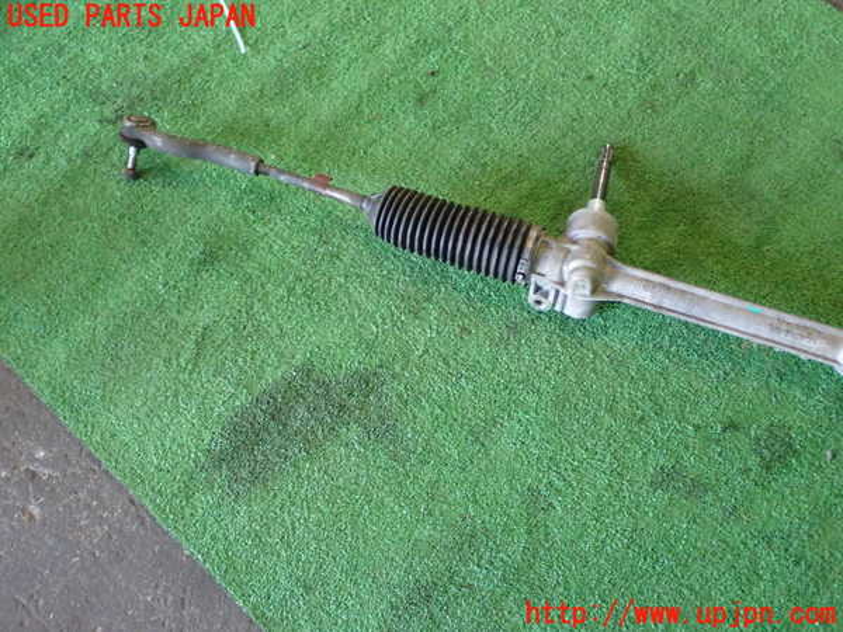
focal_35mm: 47
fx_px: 1145
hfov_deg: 40.4
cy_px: 316
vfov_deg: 30.9
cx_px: 422
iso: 800
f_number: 3.1
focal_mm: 8.4
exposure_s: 1/50
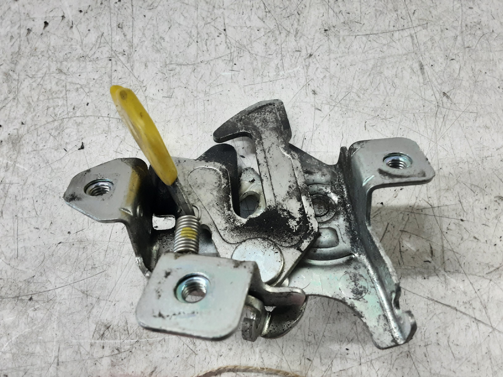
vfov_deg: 51.4
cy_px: 188
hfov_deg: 65.3
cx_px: 252
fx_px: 392
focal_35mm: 27
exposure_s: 1/50
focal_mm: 2.91
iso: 125
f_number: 1.9
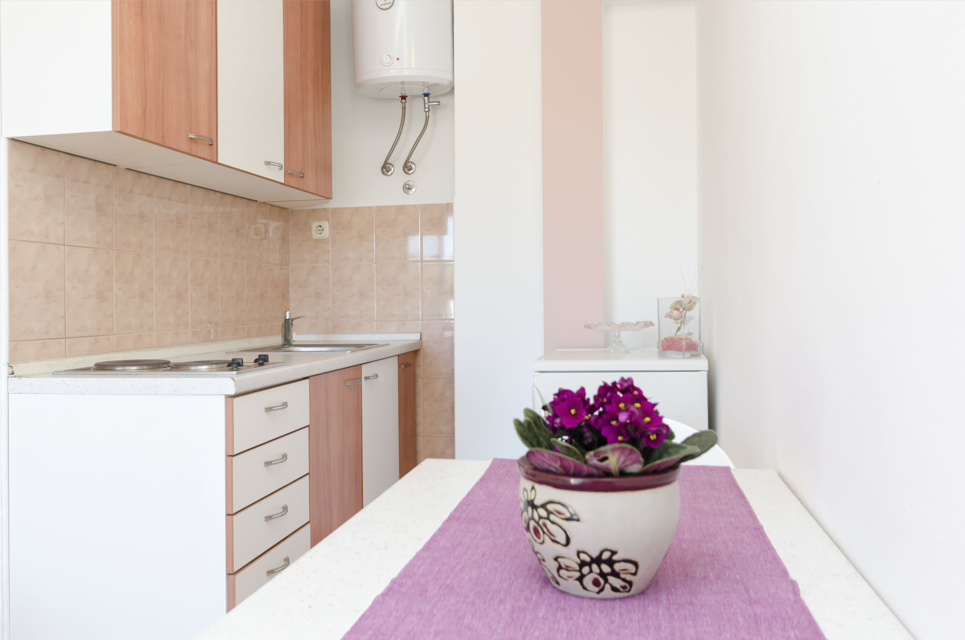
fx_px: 803
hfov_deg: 62.0
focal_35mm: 30
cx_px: 482
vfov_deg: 43.4
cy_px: 320
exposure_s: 1/25
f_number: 7.1
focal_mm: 20
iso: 500
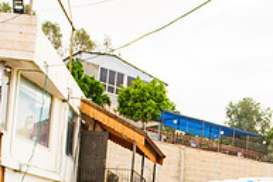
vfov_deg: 17.2
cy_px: 269
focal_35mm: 72
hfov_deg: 27.3
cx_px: 229
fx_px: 546
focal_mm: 24
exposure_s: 1/1600
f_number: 2.8
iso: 200
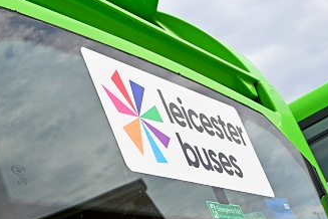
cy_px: 143
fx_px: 793
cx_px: 266
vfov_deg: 15.7
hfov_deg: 23.0
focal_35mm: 87
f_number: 5
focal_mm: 34
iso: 100
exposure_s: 1/1000
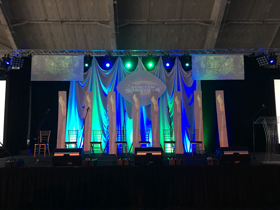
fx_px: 235
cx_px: 140
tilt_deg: +6.3
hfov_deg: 61.7
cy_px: 105
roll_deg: -0.6
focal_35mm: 29
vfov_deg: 48.2
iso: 80
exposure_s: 1/10
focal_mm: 4.15
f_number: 2.2
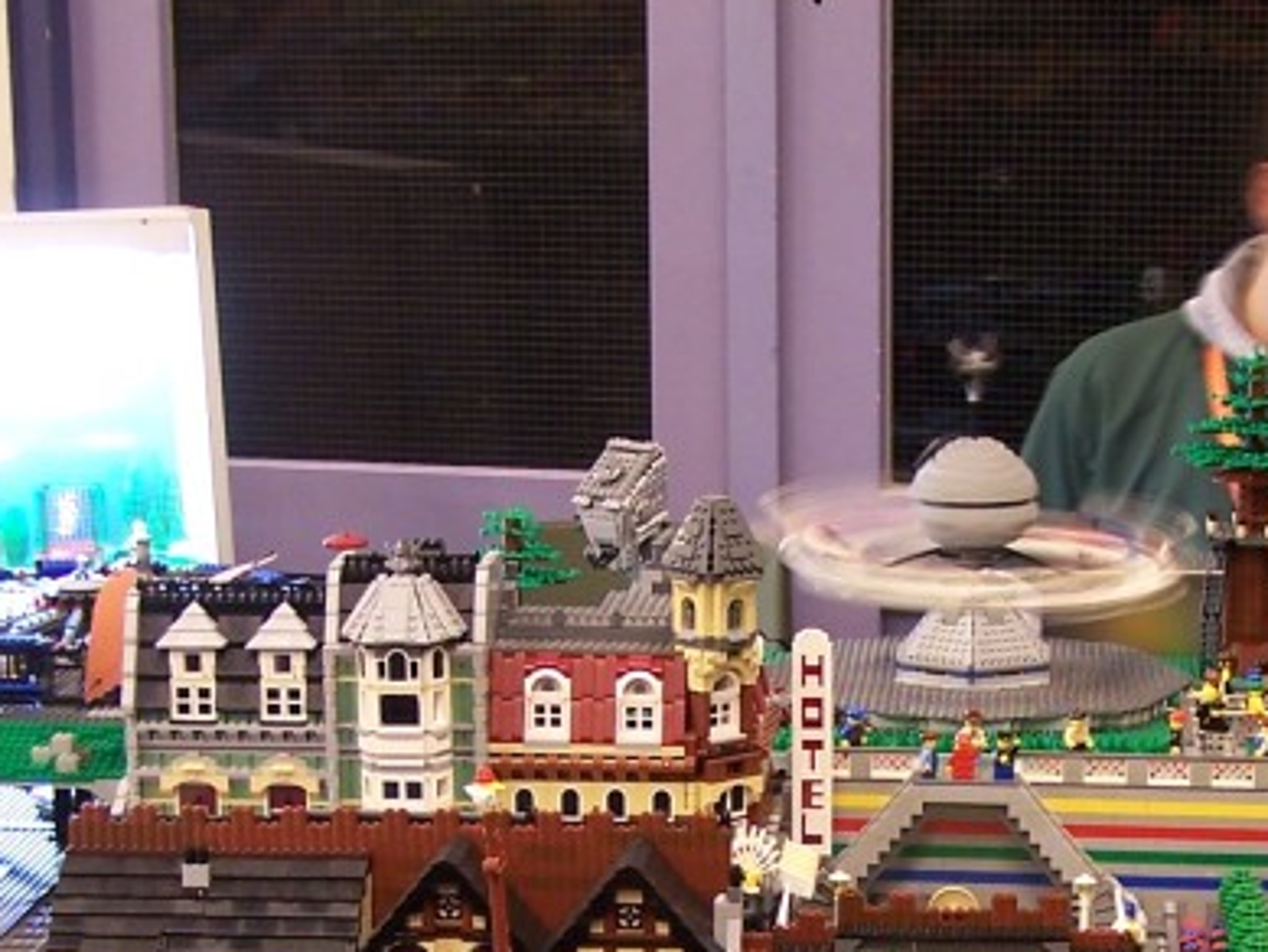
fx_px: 3664
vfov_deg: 14.5
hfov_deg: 19.6
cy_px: 981
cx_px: 867
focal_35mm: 100
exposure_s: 1/2
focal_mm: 6.3
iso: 80
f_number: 2.8
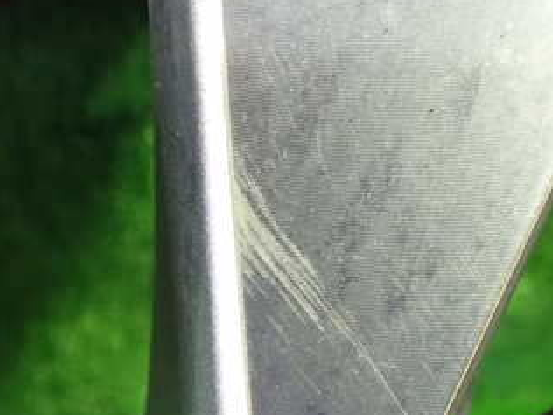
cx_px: 242
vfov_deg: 25.4
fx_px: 911
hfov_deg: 33.7
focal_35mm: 57
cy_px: 303
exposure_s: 1/30
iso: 1250
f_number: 2.3
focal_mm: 5.4
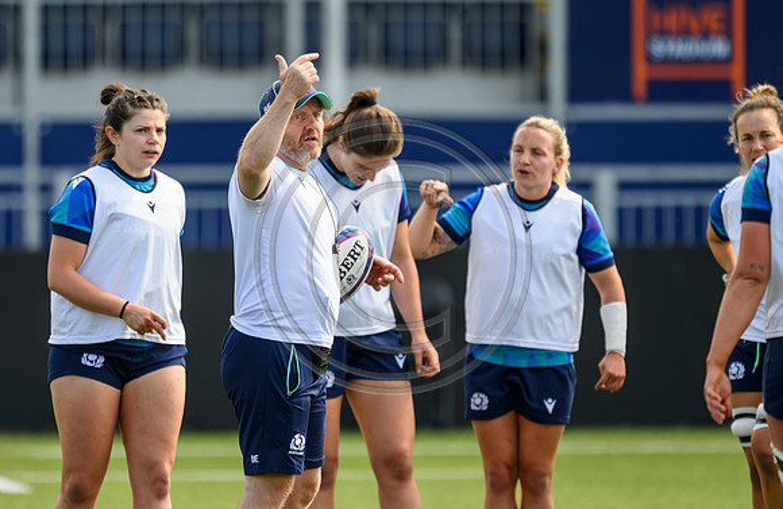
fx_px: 15084
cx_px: 298
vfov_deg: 1.9
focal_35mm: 699
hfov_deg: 3.0
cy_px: 186
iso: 500
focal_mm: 560
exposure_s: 1/1250
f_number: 4
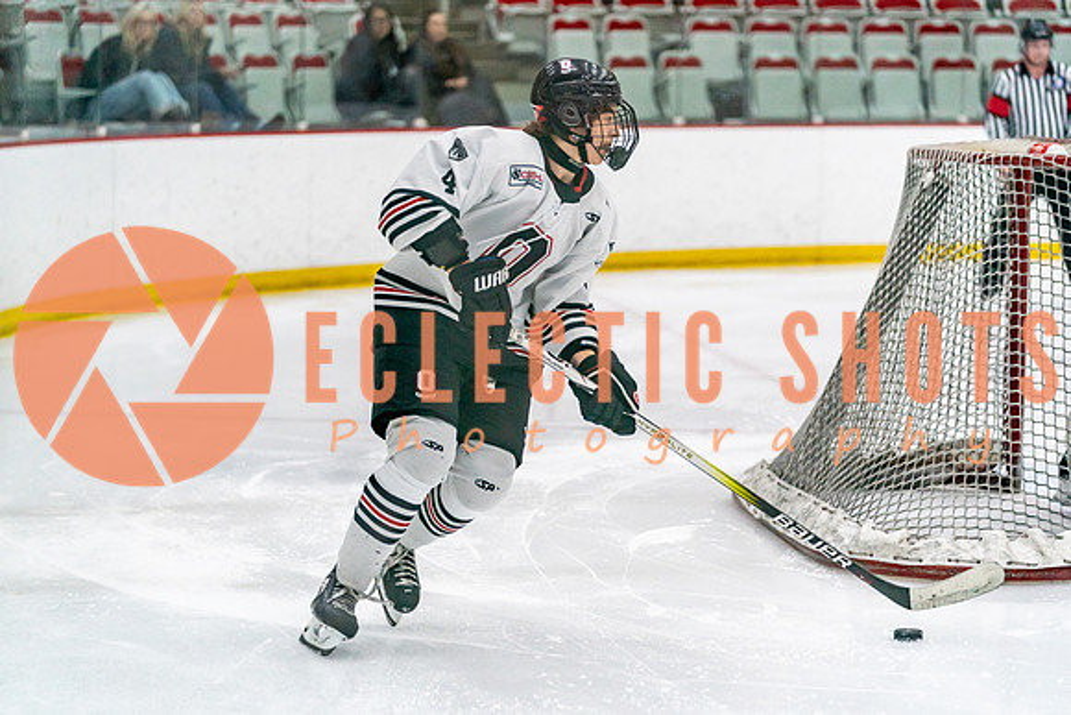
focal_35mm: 109
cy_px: 358
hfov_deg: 18.7
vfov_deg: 12.5
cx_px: 526
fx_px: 3252
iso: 3200
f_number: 2.8
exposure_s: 1/1250
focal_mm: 106
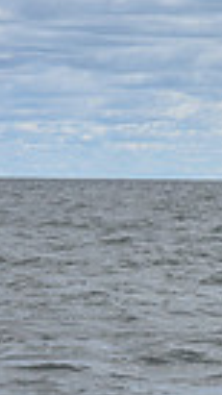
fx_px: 3246
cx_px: 827
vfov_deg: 7.0
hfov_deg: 3.7
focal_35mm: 310
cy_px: 94
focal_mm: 70
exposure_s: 1/800
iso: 250
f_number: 10
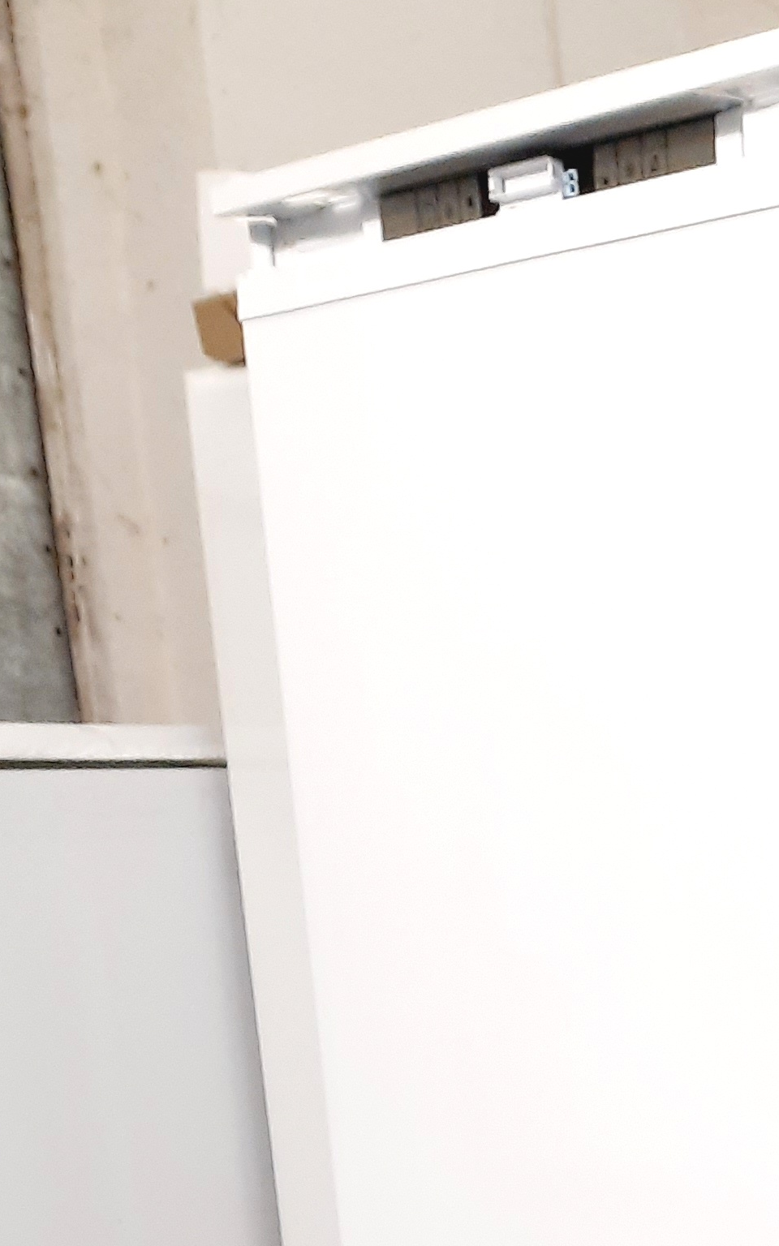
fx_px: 2344
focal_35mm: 69
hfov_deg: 17.9
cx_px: 939
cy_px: 1577
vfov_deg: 25.9
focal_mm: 4.6
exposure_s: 1/33
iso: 125
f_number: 2
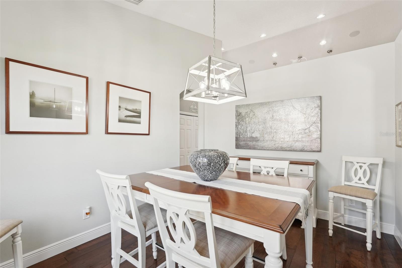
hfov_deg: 96.7
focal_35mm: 16
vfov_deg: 73.7
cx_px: 201
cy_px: 134
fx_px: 179
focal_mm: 16
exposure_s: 1/30
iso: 400
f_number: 8
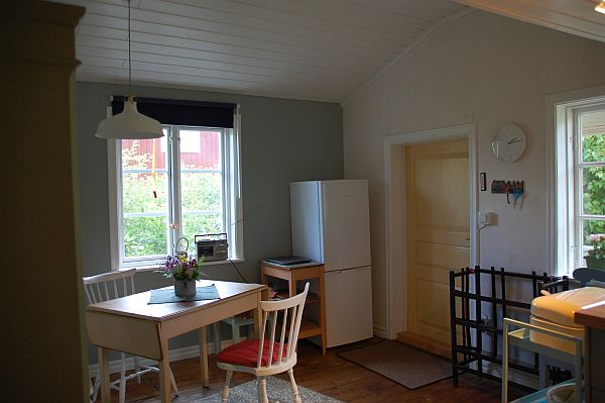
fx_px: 453
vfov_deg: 47.9
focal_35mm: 27
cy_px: 202
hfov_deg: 67.4
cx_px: 302
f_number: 4
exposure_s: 1/60
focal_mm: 18
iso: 400
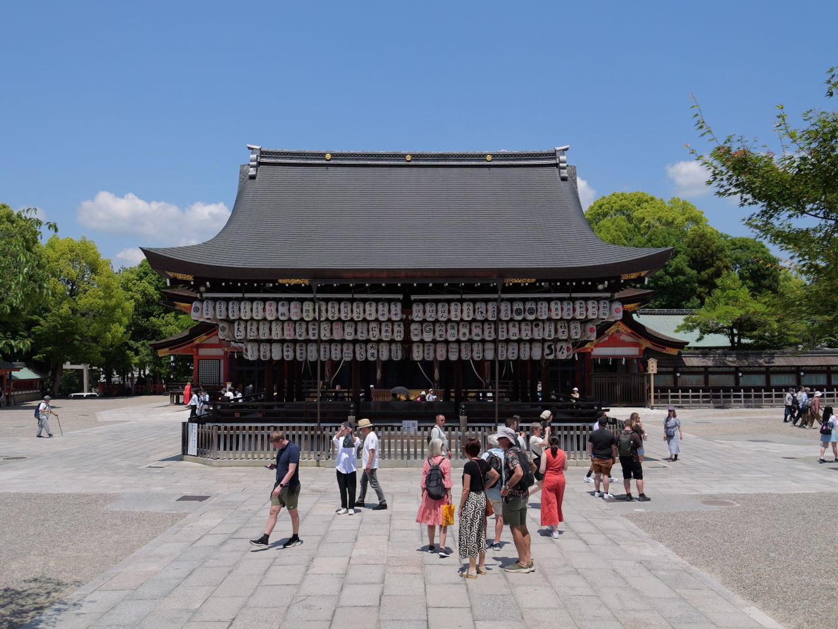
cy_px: 314
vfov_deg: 44.2
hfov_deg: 56.8
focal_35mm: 32
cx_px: 419
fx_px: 775
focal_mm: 14.6
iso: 100
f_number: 2.4
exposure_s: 1/4000
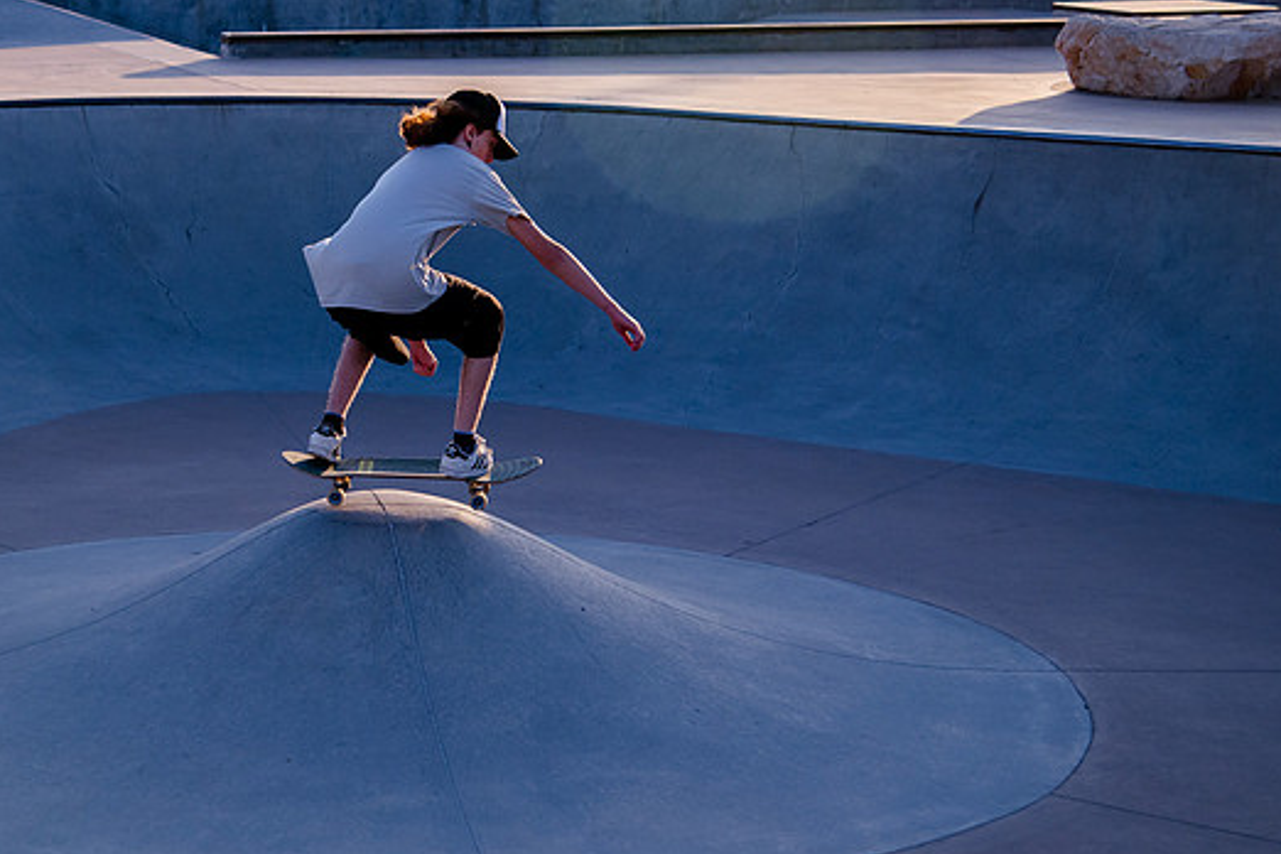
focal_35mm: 92
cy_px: 256
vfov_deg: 14.8
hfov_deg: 22.0
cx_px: 358
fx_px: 3273
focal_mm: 55
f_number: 4
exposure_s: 1/3200
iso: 1000
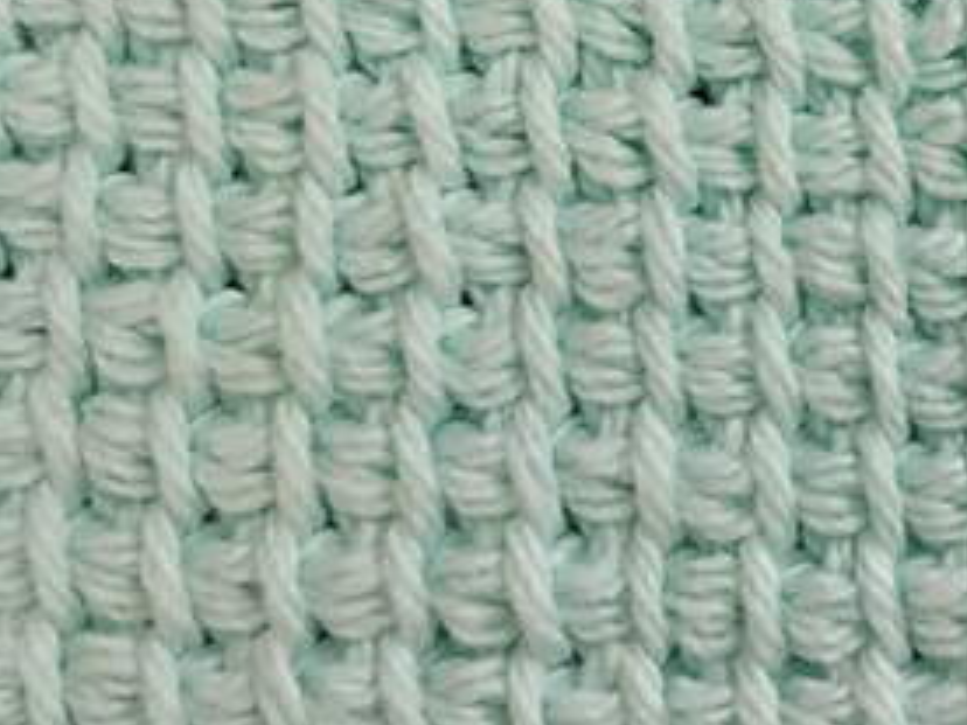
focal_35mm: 72
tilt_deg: -88.1
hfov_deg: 25.8
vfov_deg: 20.2
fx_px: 2011
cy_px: 116
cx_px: 949
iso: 400
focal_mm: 3.3
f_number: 2.4
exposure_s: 1/15
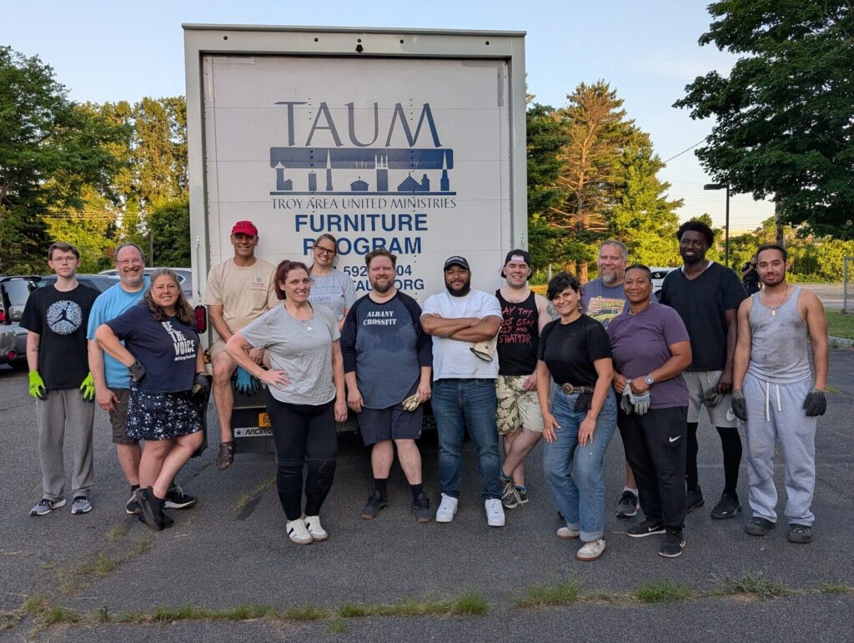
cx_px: 427
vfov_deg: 56.9
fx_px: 593
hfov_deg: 71.5
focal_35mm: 24
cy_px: 322
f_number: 1.68
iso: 29
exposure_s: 1/204
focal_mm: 6.9
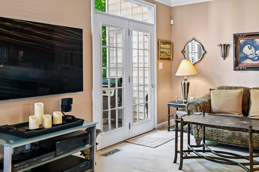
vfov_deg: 38.8
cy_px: 86
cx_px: 166
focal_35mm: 34
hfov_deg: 55.0
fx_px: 244
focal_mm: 16
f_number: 8
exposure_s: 1/1.67
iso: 100
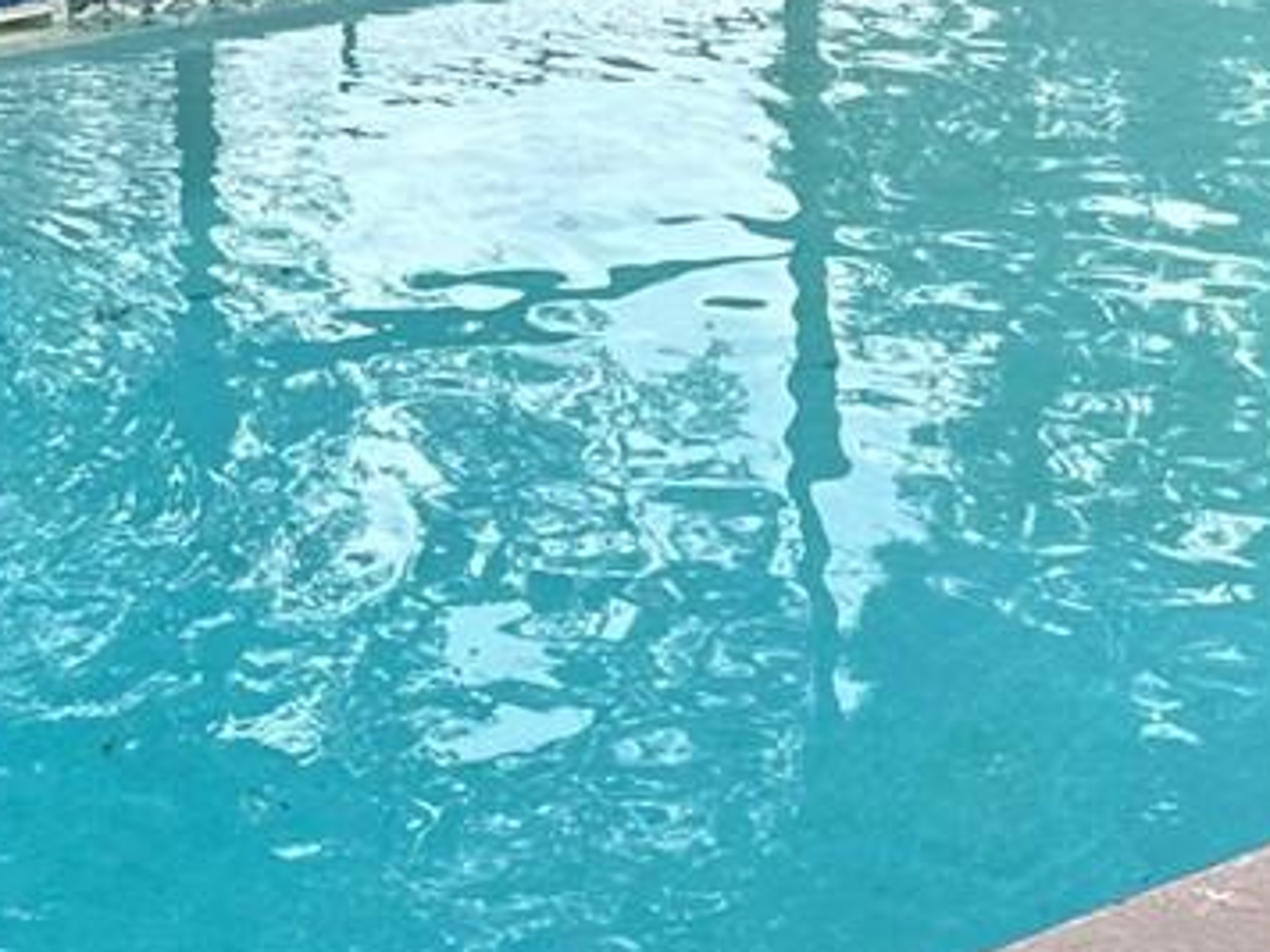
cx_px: 235
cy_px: -649
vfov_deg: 12.7
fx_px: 3962
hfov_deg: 18.0
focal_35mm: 108
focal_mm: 6.86
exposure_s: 1/435
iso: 80
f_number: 1.78
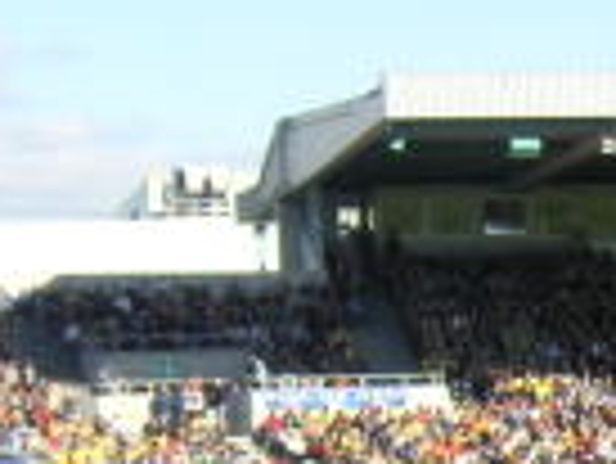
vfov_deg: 8.2
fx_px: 3188
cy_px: 646
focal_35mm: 179
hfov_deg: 10.7
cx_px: 895
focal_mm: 8.1
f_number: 3.4
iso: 50
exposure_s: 1/350
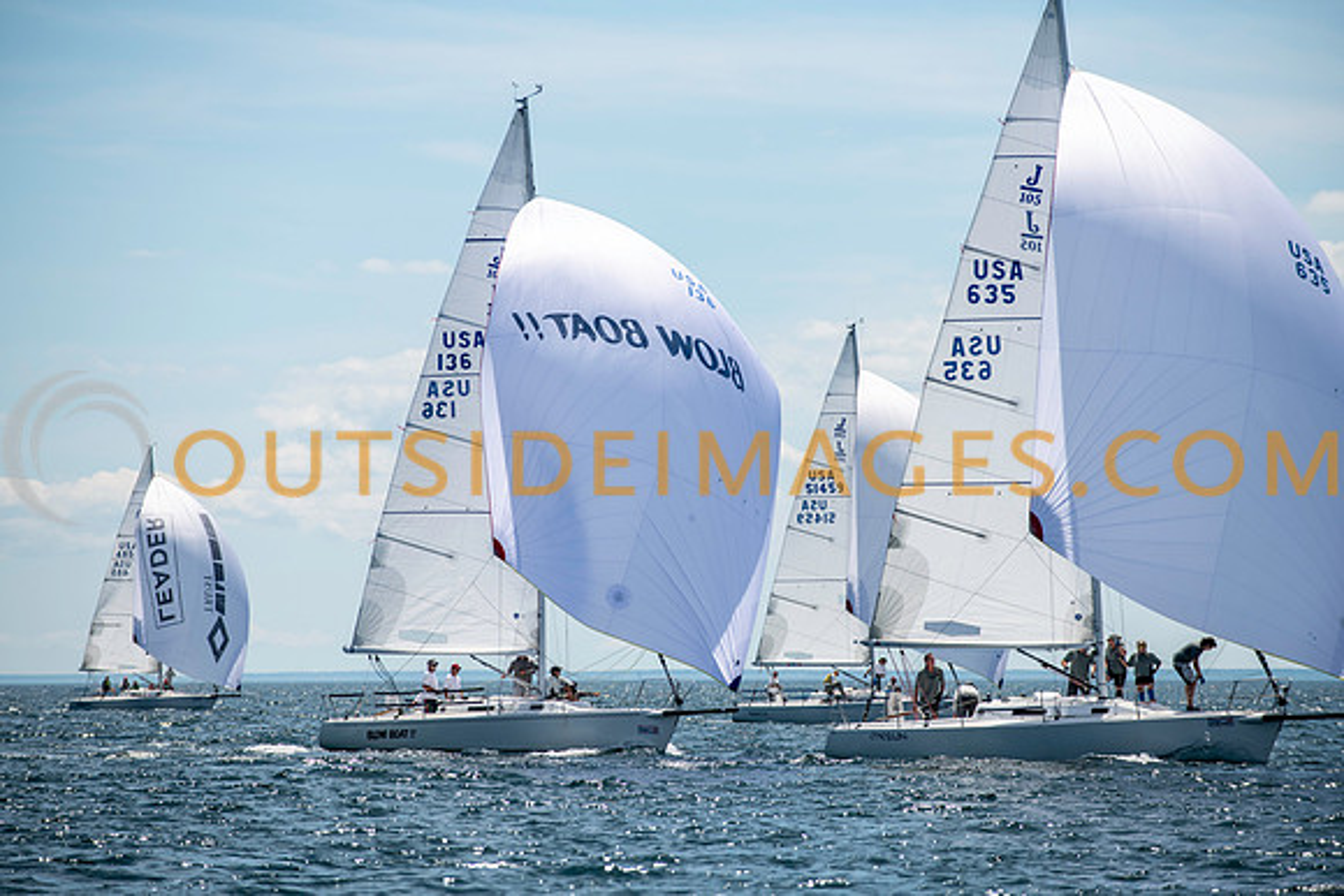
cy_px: 448
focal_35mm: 200
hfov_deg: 10.3
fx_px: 7474
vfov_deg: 6.9
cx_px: 672
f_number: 5
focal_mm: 200
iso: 160
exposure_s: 1/1600
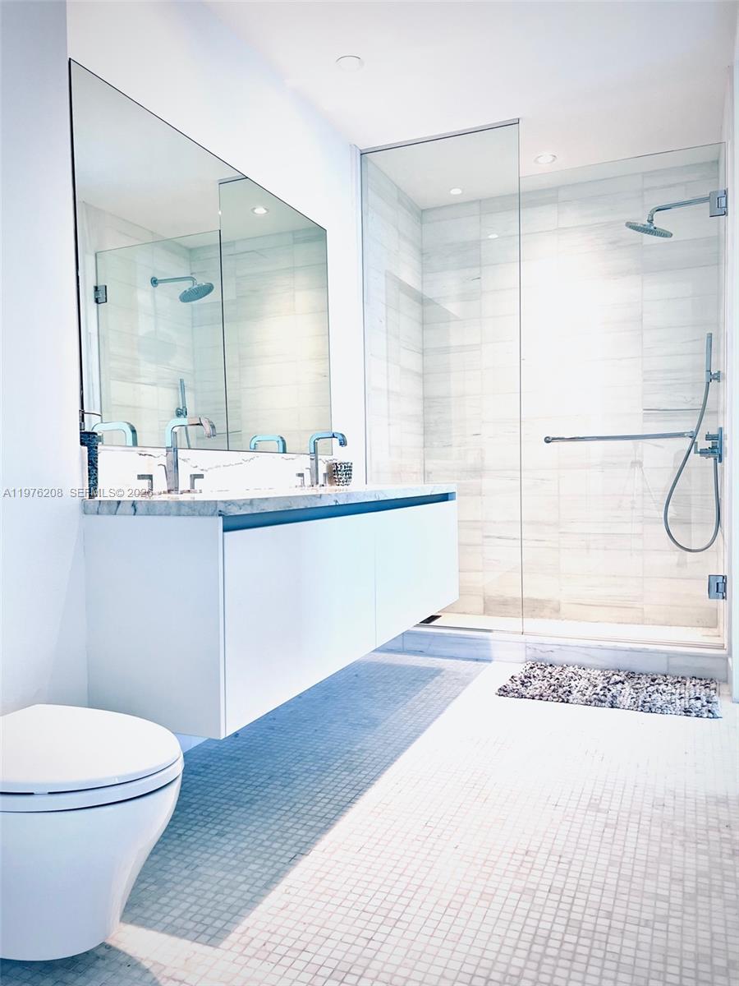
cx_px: 370
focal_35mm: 26
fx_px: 740
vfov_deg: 67.3
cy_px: 493
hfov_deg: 53.1
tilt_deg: -1.6
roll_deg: +1.3
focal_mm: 5.7
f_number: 1.5
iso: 50
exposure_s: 1/159
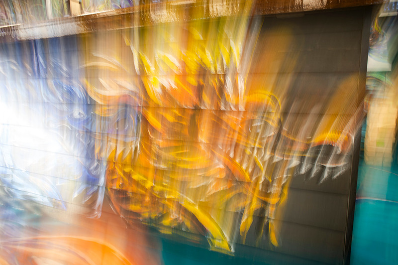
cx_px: 199
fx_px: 265
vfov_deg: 53.1
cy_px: 132
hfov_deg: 73.8
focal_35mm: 24
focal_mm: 24
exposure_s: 1.3
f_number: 9
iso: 50
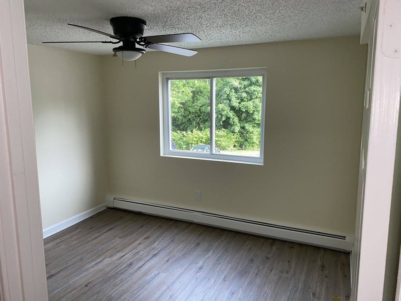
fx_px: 301
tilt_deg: -8.8
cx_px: 200
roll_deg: -0.6
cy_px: 150
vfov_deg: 53.1
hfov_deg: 67.3
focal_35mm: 26
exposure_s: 1/120
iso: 40
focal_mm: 4.25
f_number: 1.8
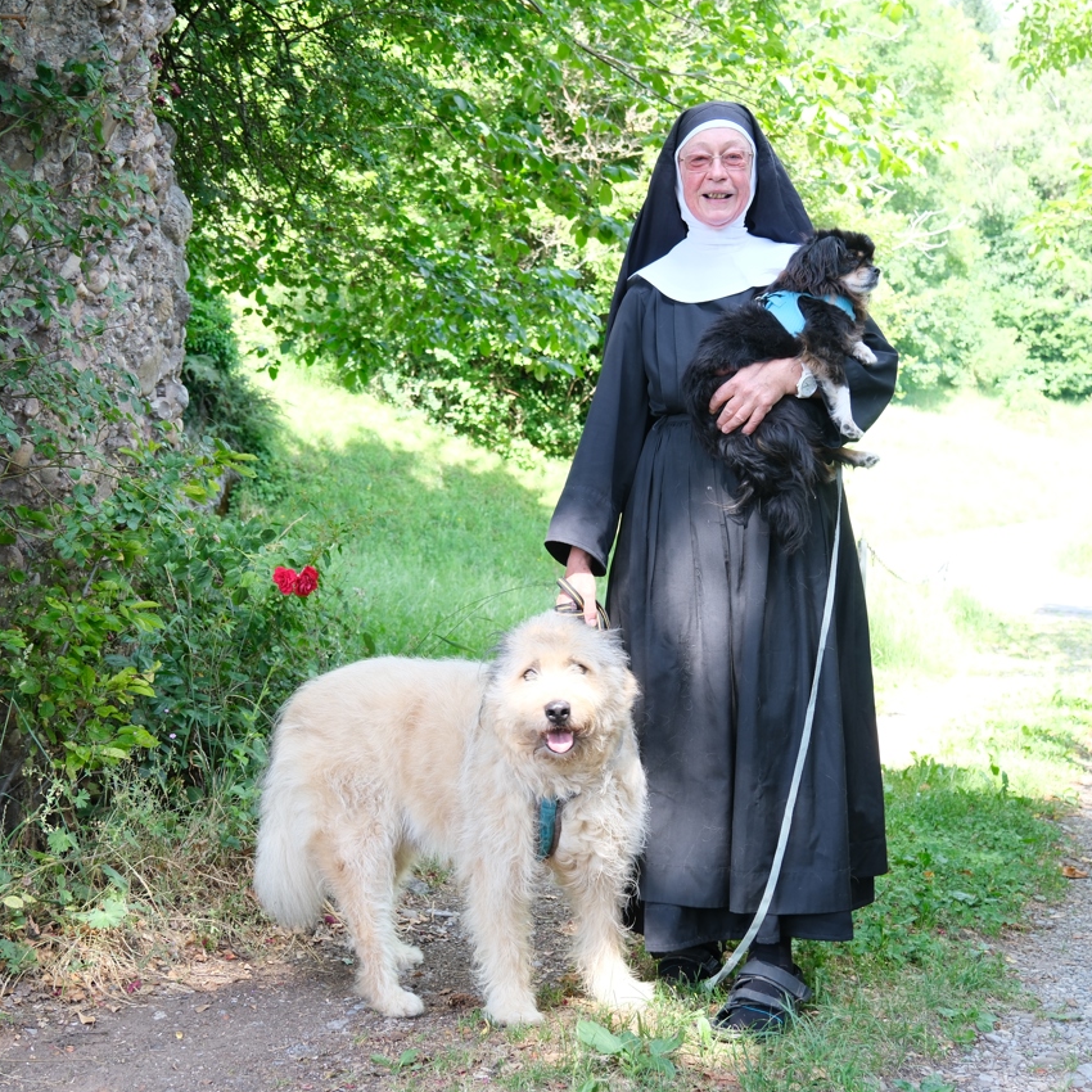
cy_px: 545
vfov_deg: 42.8
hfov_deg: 42.8
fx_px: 1392
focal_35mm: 39
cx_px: 509
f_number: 4
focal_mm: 20.2
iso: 320
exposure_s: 1/100
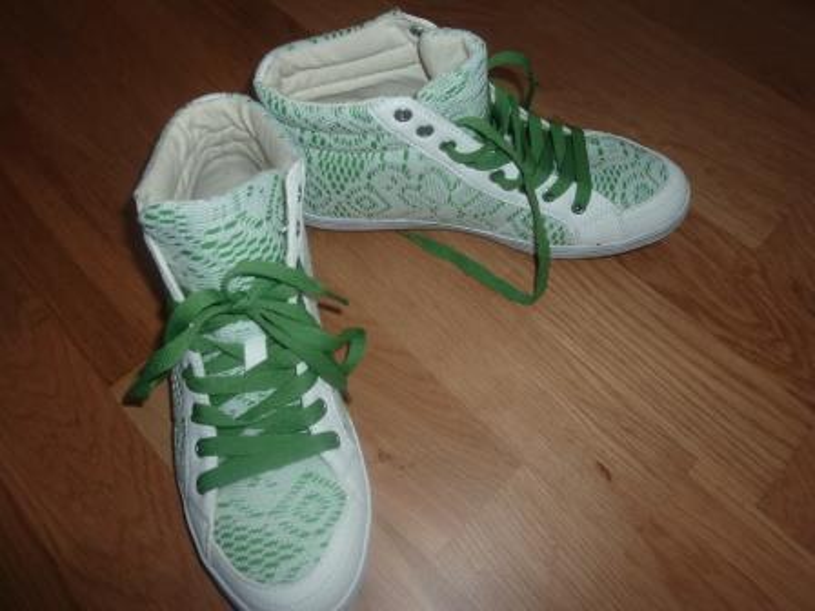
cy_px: 306
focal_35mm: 25
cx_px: 408
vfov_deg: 54.9
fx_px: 589
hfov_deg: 69.4
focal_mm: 4.5
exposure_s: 1/30
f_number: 3.3
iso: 100
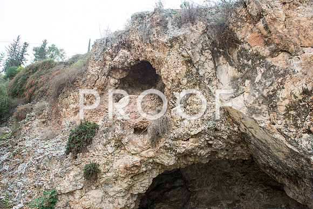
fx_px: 209
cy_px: 104
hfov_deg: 73.7
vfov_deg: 53.2
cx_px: 156
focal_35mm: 24
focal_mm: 24
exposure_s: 1/200
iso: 100
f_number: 3.5
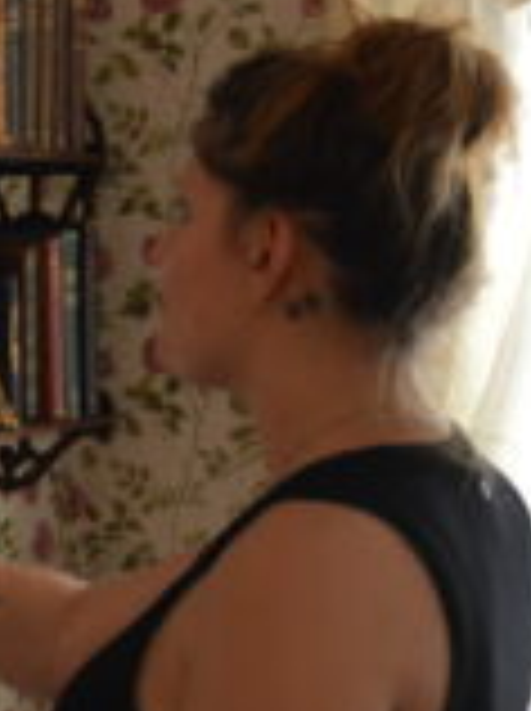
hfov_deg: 11.3
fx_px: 2625
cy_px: 328
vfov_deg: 15.4
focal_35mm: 128
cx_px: -153
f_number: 4
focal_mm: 28
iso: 1000
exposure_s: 1/60
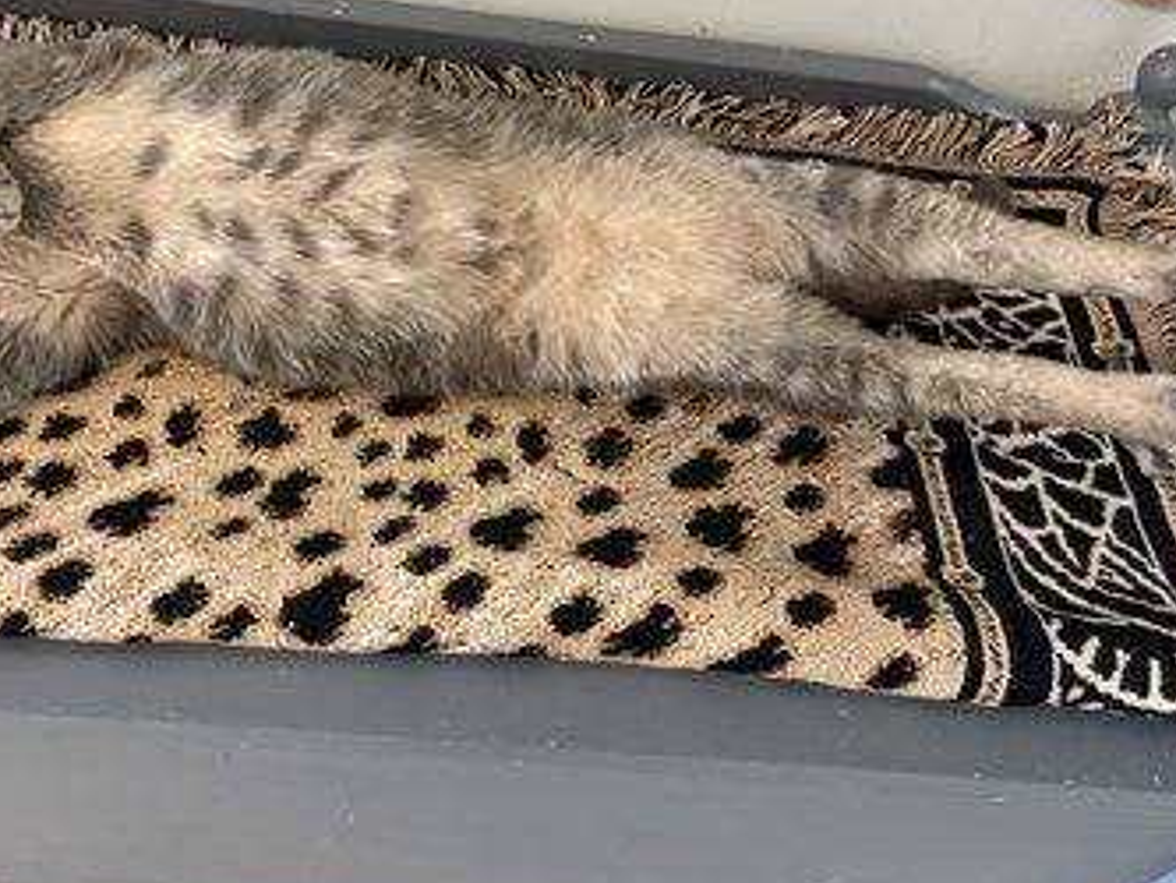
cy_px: 284
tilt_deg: -49.4
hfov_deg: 50.8
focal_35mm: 36
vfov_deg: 39.2
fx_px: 1223
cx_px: 445
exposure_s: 1/60
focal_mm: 6.76
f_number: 1.78
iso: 800
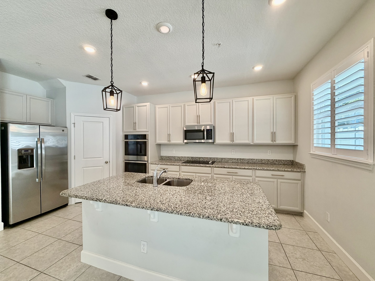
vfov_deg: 85.7
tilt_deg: -0.4
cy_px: 140
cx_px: 188
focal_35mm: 14
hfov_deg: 102.1
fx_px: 152
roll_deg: -0.9
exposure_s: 1/120
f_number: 2.2
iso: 125
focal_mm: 2.22
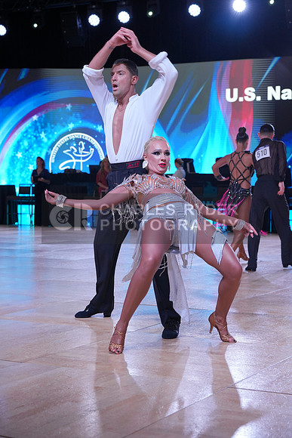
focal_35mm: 70
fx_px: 851
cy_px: 219
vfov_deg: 28.8
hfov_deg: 19.5
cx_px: 146
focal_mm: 70
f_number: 5.6
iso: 1250
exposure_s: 1/400
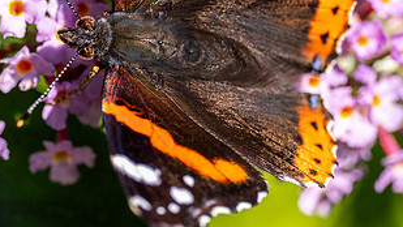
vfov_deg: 0.9
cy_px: 44
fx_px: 15050
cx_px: 90
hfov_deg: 1.5
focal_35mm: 1408
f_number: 4.5
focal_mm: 300
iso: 250
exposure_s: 1/640
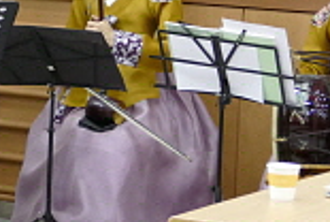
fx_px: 2112
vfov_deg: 6.0
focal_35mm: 230
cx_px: -226
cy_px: 84
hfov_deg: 8.6
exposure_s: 1/50
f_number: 3.4
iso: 1600
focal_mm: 20.23
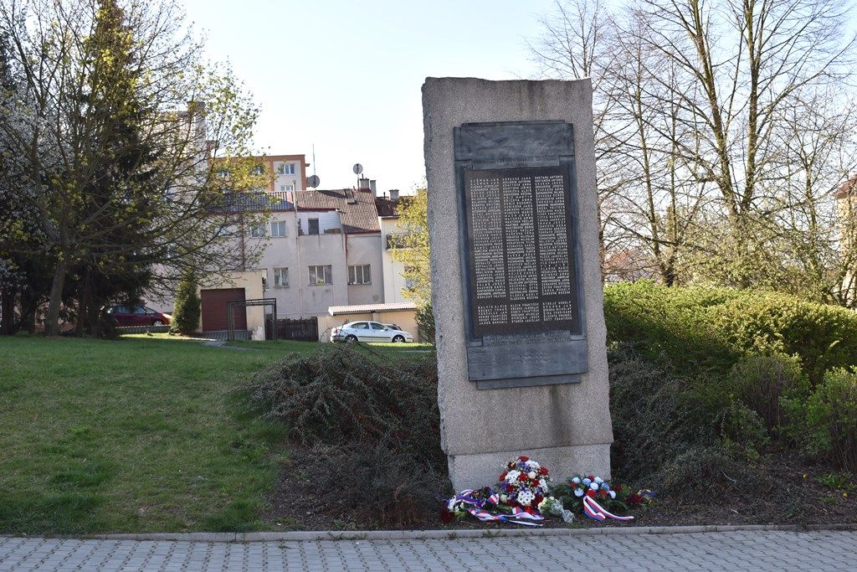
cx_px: 428
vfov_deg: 26.5
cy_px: 286
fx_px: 1214
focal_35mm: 51
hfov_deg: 38.9
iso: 100
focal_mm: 34
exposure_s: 1/200
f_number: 6.3
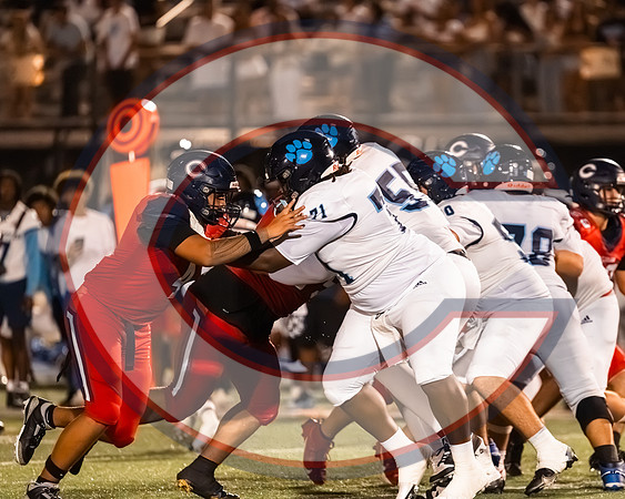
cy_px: 250
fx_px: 8330
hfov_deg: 4.3
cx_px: 312
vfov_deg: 3.4
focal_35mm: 450
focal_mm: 400
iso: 22800
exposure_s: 1/1600
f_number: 4.5
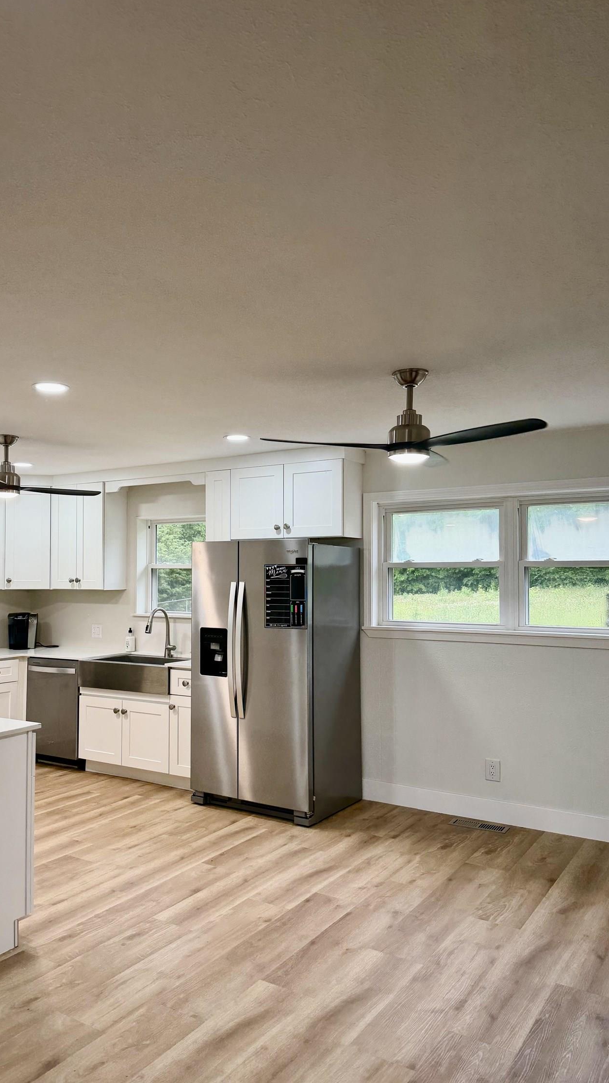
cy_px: 548
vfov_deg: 69.9
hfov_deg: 42.5
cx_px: 215
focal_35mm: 27
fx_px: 775
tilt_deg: +1.4
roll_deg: -0.4
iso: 100
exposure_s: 1/120
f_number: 1.78
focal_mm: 6.76
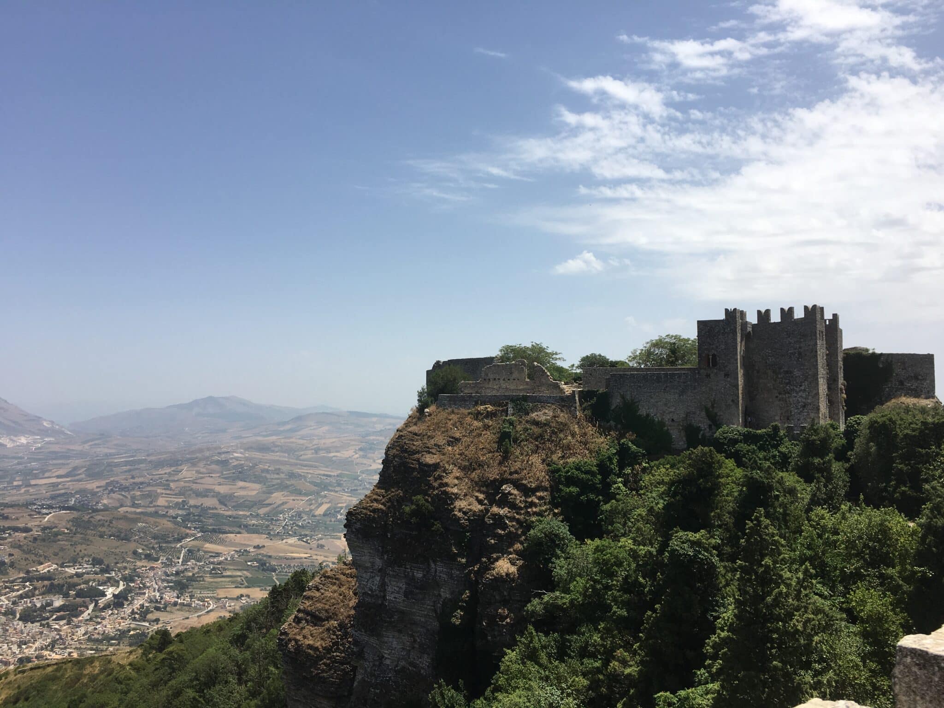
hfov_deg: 61.7
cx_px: 472
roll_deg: -0.8
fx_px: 791
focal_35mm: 29
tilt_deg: +3.2
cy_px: 354
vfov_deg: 48.2
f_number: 2.2
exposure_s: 1/2137
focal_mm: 4.15
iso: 25
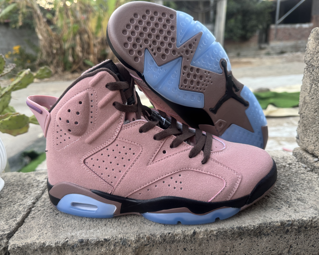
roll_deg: +4.2
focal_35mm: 25
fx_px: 236
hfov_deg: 68.1
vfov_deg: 56.8
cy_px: 128
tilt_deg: -18.0
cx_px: 153
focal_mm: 6.76
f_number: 1.78
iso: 160
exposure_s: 1/72
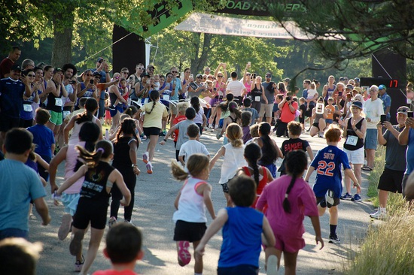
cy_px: 138
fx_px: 2413
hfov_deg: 9.8
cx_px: 207
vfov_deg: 6.5
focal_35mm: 210
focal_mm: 140
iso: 560
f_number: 5.6
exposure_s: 1/500
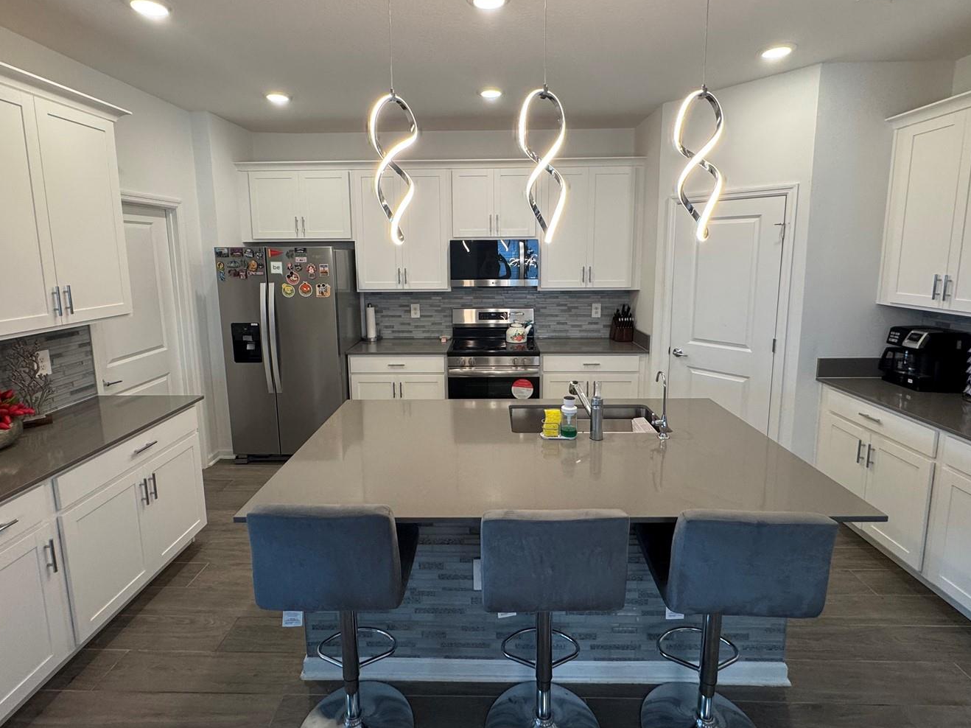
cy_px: 316
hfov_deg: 91.0
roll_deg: +0.0
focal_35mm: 17
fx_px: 477
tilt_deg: -8.3
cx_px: 483
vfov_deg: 74.4
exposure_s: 1/120
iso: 160
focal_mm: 2.22
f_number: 2.2
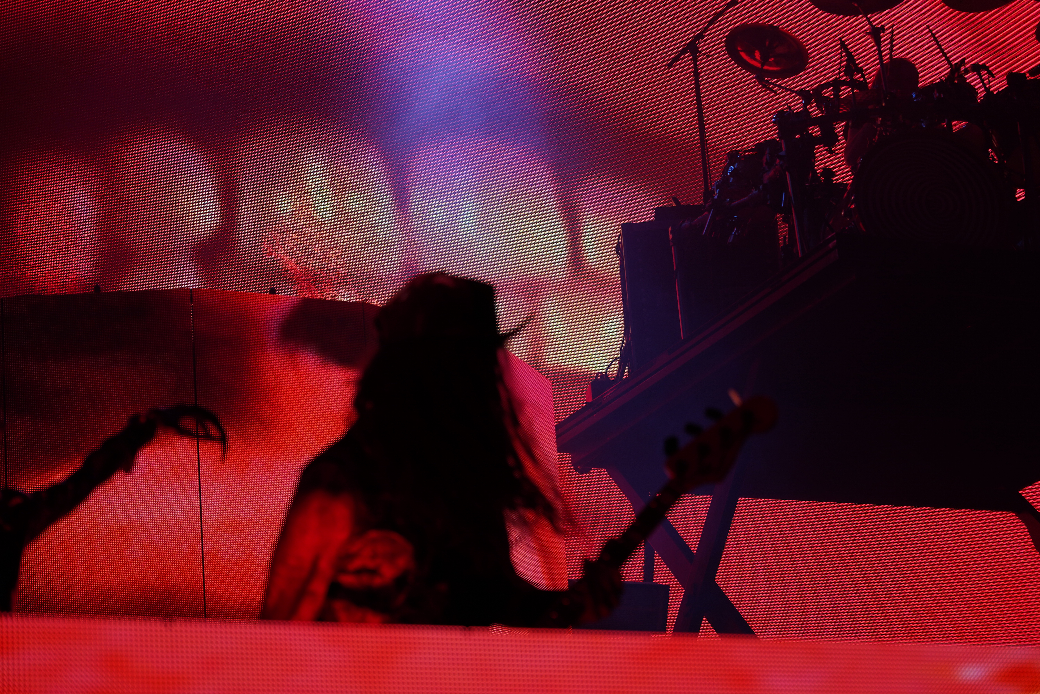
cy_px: 347
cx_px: 520
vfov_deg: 13.0
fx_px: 3033
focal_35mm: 105
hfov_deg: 19.5
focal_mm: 105
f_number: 4.5
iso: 100
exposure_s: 1/160
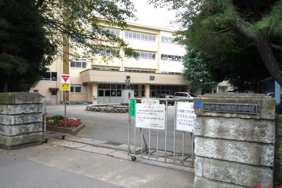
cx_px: 141
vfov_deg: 47.9
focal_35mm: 27
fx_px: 212
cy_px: 99
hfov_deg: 67.4
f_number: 2.8
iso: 100
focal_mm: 4.4
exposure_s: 1/160
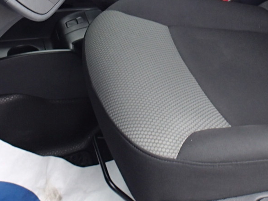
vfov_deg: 16.8
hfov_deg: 23.8
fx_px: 635
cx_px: 122
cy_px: -75
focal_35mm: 82
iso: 100
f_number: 2.8
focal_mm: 4.5
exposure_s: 1/100
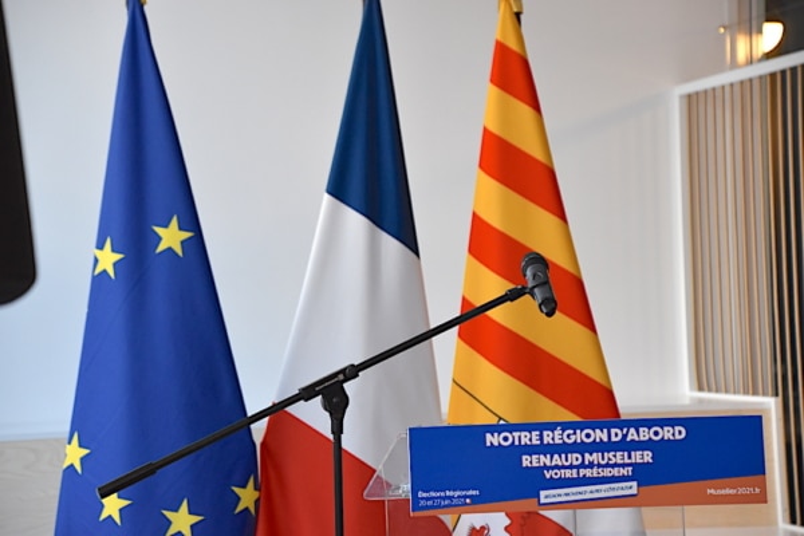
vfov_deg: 10.2
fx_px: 3015
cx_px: 402
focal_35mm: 135
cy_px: 268
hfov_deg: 15.2
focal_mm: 90
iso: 1800
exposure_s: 1/250
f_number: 5.3
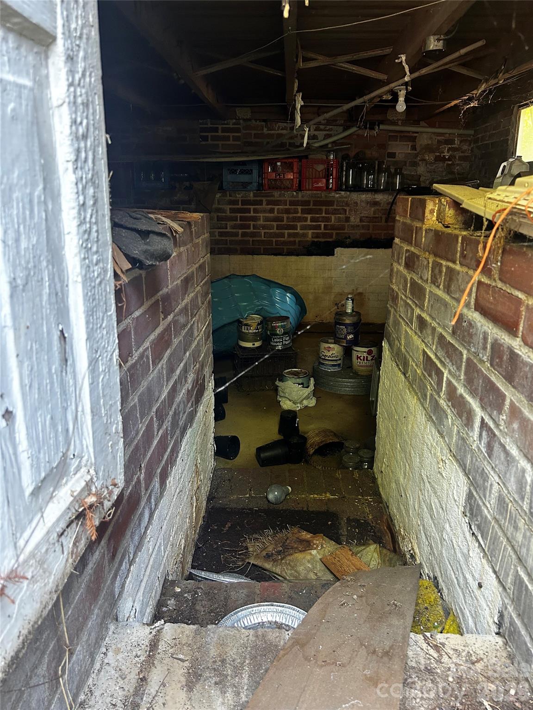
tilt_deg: -18.6
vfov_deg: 67.3
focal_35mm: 26
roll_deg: -0.3
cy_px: 355
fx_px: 534
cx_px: 266
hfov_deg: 53.1
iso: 200
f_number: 1.5
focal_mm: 5.7
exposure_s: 1/60
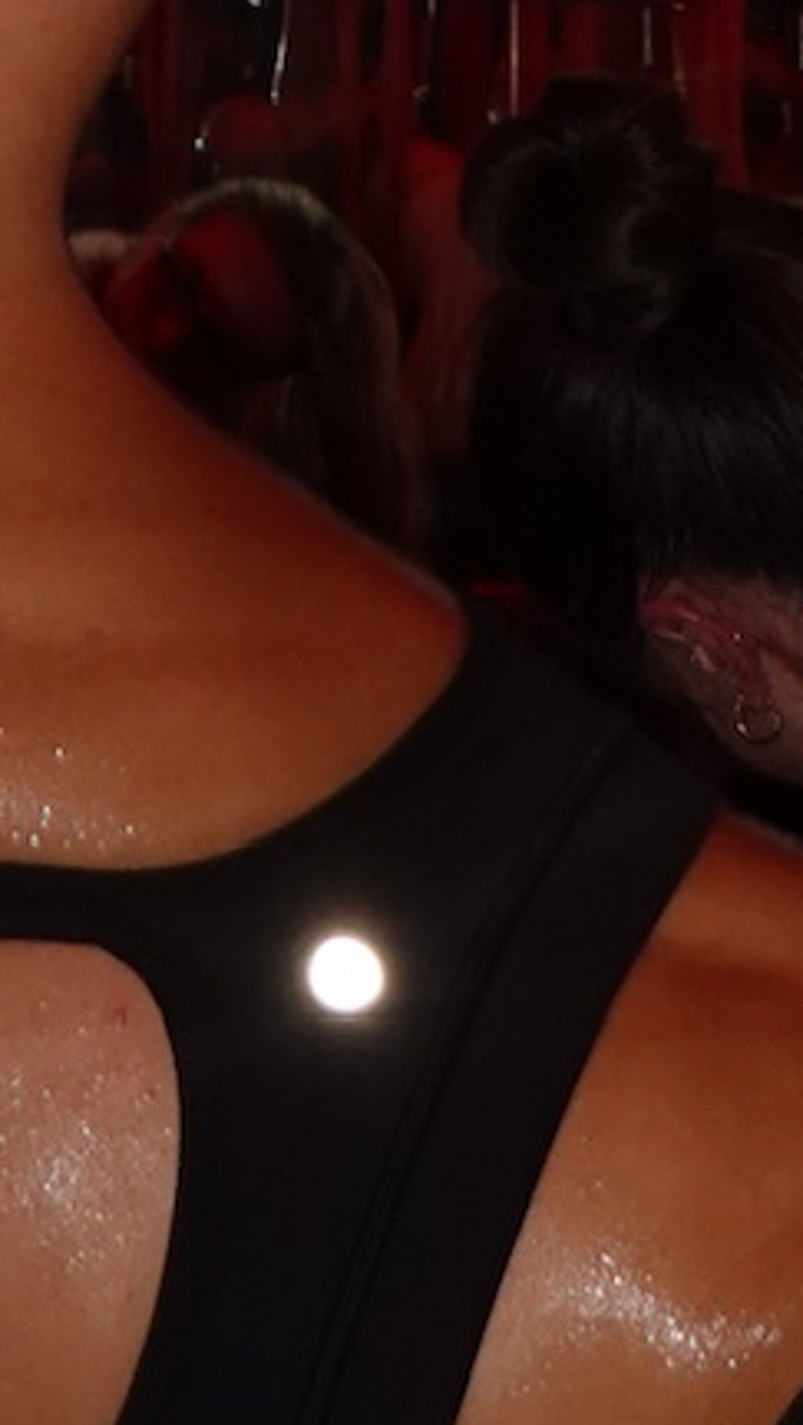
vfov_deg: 9.8
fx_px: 7822
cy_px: -1217
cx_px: 377
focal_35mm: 207
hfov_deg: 5.9
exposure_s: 1/40
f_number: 3.5
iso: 400
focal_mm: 13.56
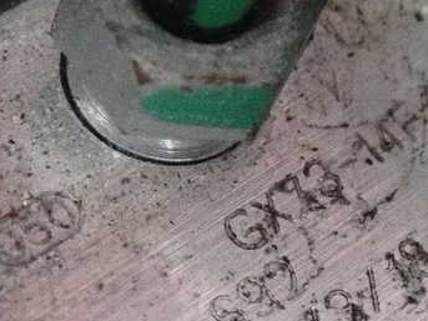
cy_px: 221
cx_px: 343
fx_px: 2163
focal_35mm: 175
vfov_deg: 8.5
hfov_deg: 11.3
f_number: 4.9
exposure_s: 1/125
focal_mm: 18
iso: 8000
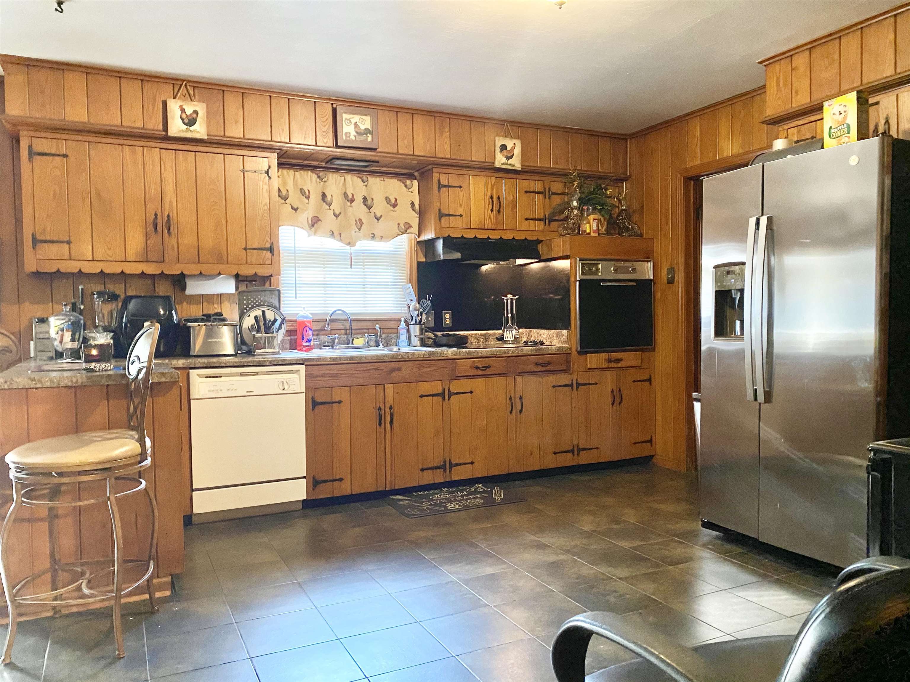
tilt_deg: -1.6
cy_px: 341
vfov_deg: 53.1
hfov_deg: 67.3
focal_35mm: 26
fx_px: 683
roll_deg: +1.2
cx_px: 455
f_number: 1.8
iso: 800
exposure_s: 1/30
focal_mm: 4.25
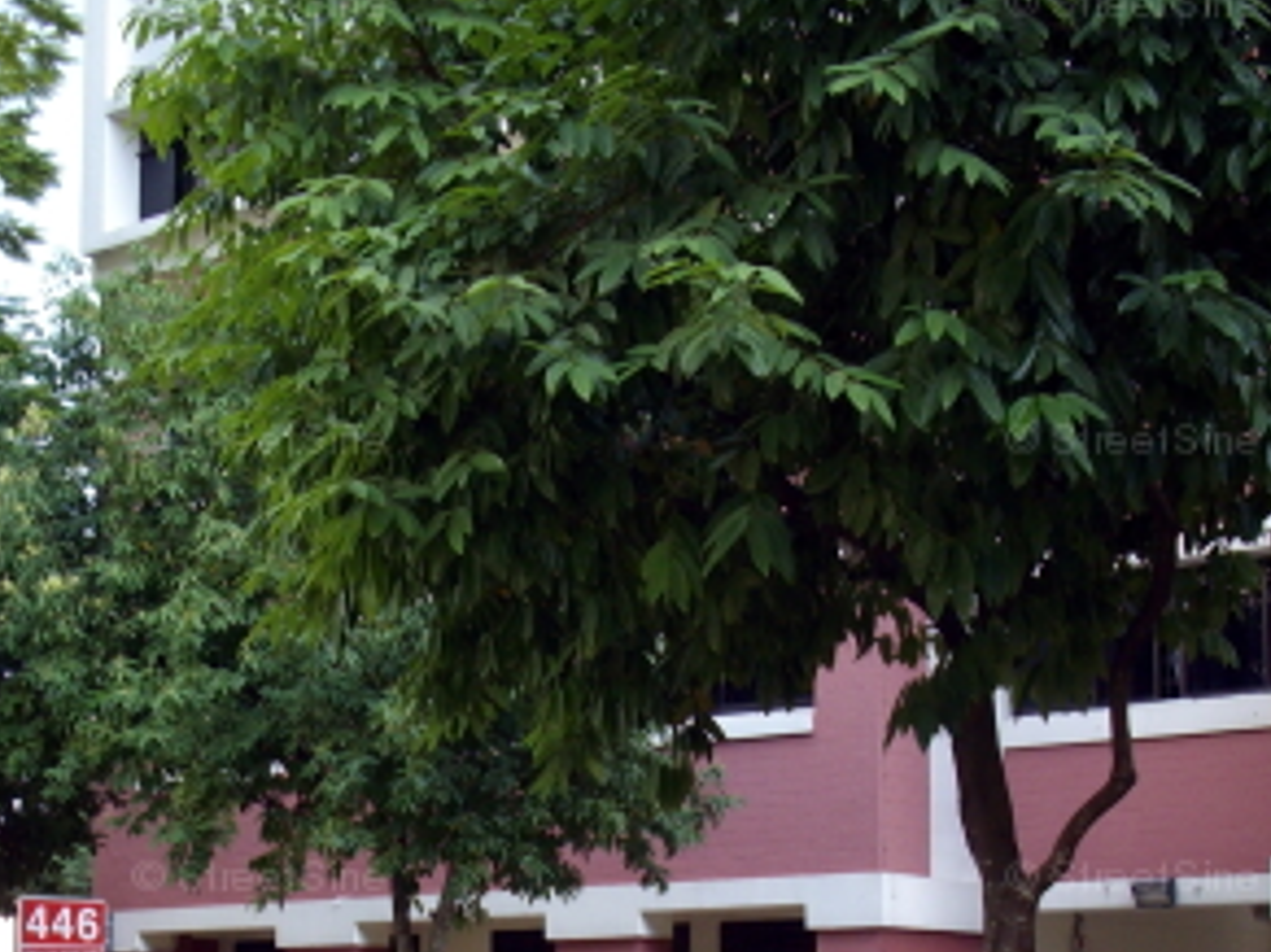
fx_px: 2569
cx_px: 459
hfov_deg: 27.7
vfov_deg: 20.5
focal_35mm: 70
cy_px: 882
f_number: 2.8
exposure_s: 1/125
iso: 80
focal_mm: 6.2
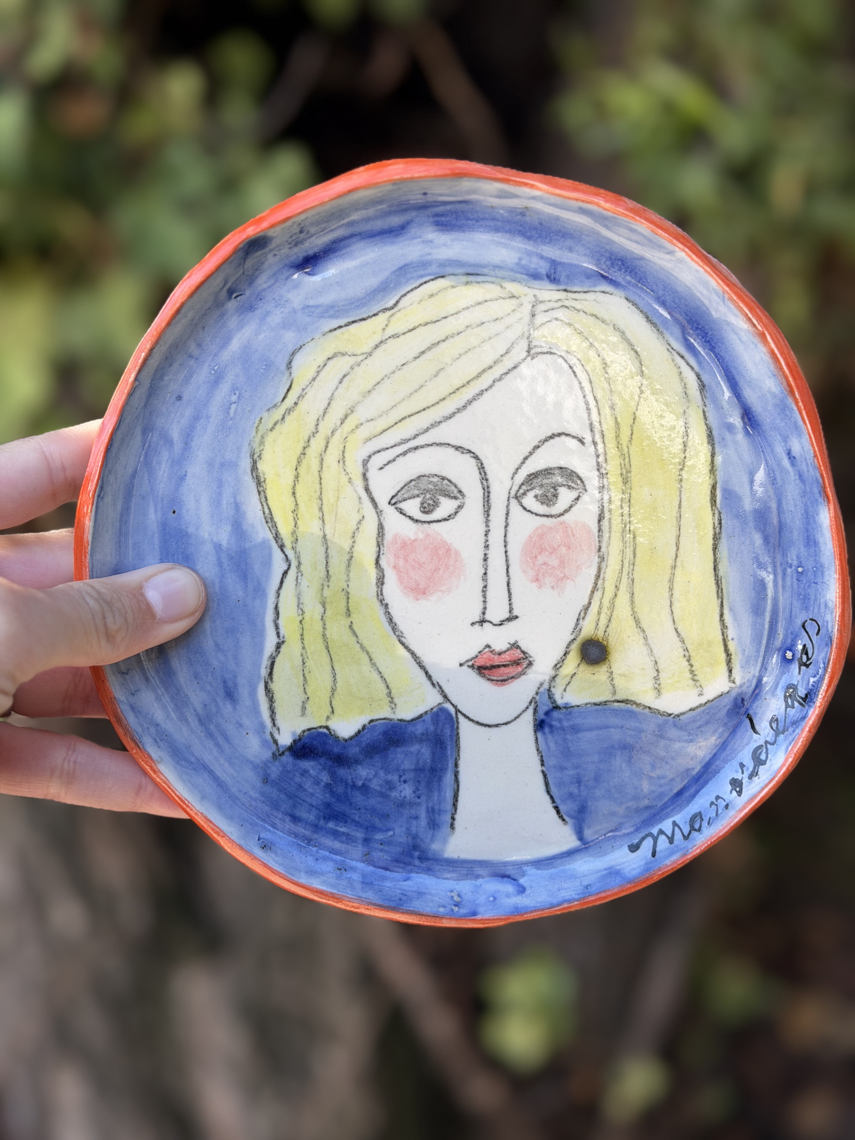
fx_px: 1581
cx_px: 428
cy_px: 570
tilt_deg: -13.2
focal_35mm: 48
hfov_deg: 30.3
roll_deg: +1.4
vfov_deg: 39.7
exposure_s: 1/460
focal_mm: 6.76
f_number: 1.78
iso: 64
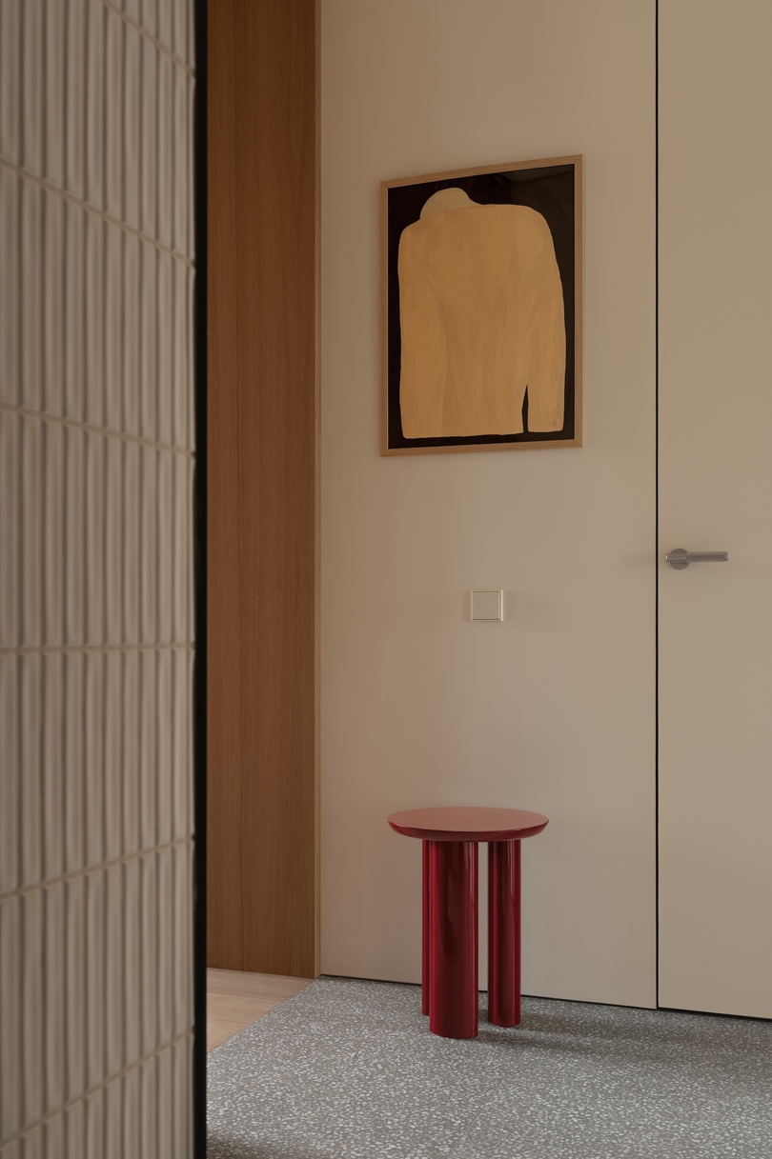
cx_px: 386
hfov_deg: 36.8
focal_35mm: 36
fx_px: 1159
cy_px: 580
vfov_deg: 53.2
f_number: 13
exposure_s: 1/1.67
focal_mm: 36
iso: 250
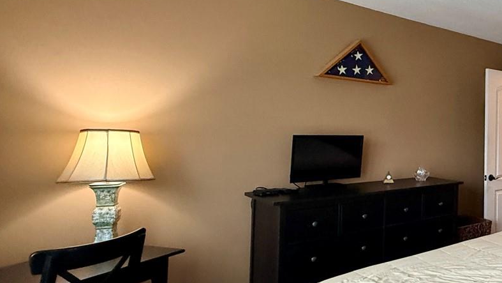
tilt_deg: +1.5
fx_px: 413
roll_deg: -0.4
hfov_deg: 50.9
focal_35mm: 31
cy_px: 129
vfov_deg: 37.8
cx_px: 498
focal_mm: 2.22
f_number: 2.2
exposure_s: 1/60
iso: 500
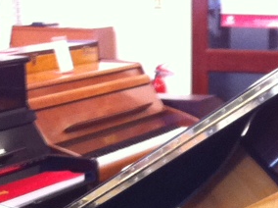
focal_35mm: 160
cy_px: 411
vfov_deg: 8.8
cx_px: 220
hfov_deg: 12.3
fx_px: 1283
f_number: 2.8
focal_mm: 3.85
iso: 160
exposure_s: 1/15
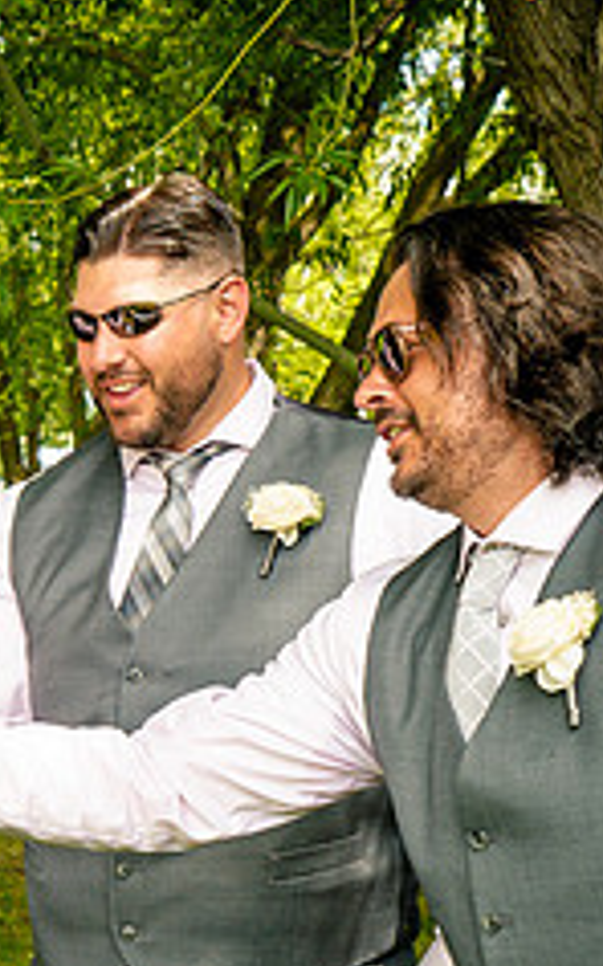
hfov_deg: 13.8
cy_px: 628
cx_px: -327
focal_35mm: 88
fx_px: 2315
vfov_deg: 23.5
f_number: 6.3
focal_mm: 33
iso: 100
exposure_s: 1/60
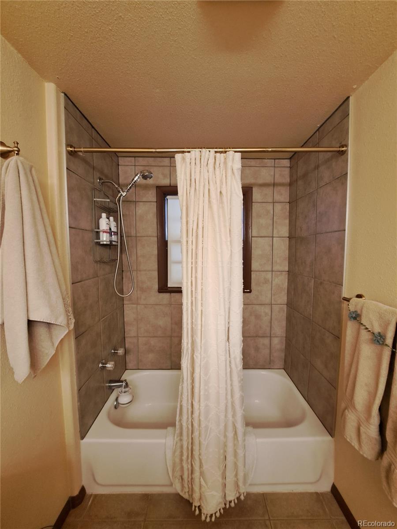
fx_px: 199
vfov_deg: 106.2
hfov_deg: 89.9
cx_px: 198
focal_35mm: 13
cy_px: 264
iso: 200
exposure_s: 1/33
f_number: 2.2
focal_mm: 1.74
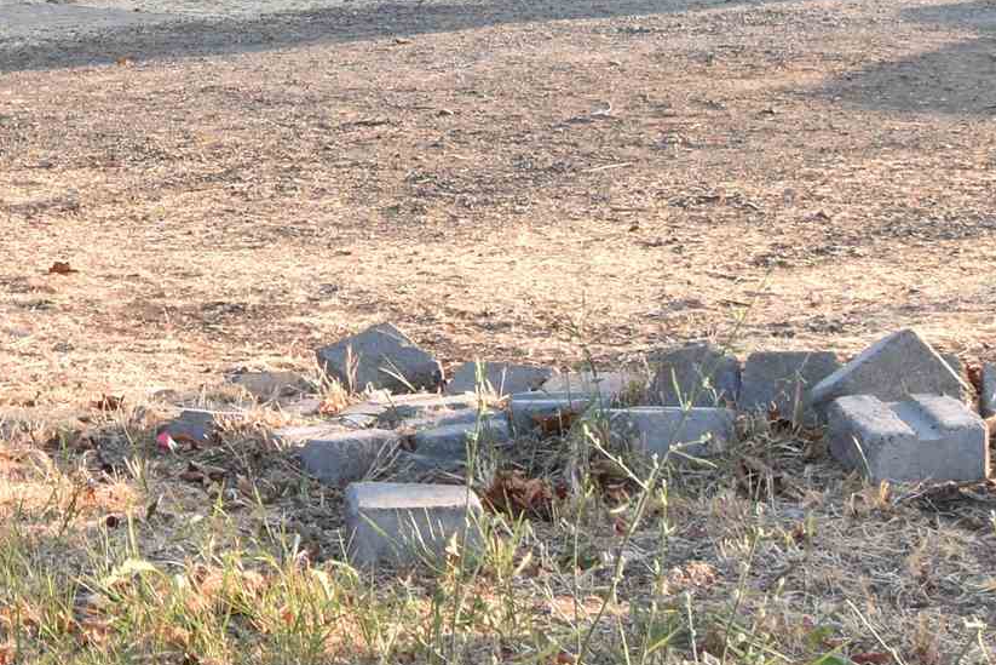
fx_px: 3099
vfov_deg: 12.0
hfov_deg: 17.0
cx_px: -378
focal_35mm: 112
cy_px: -103
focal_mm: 20
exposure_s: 1/125
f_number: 8
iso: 560
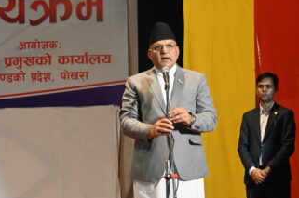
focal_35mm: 117
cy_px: 129
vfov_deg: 11.7
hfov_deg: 17.5
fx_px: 970
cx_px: 148
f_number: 6.3
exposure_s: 1/80
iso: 3200
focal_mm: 50
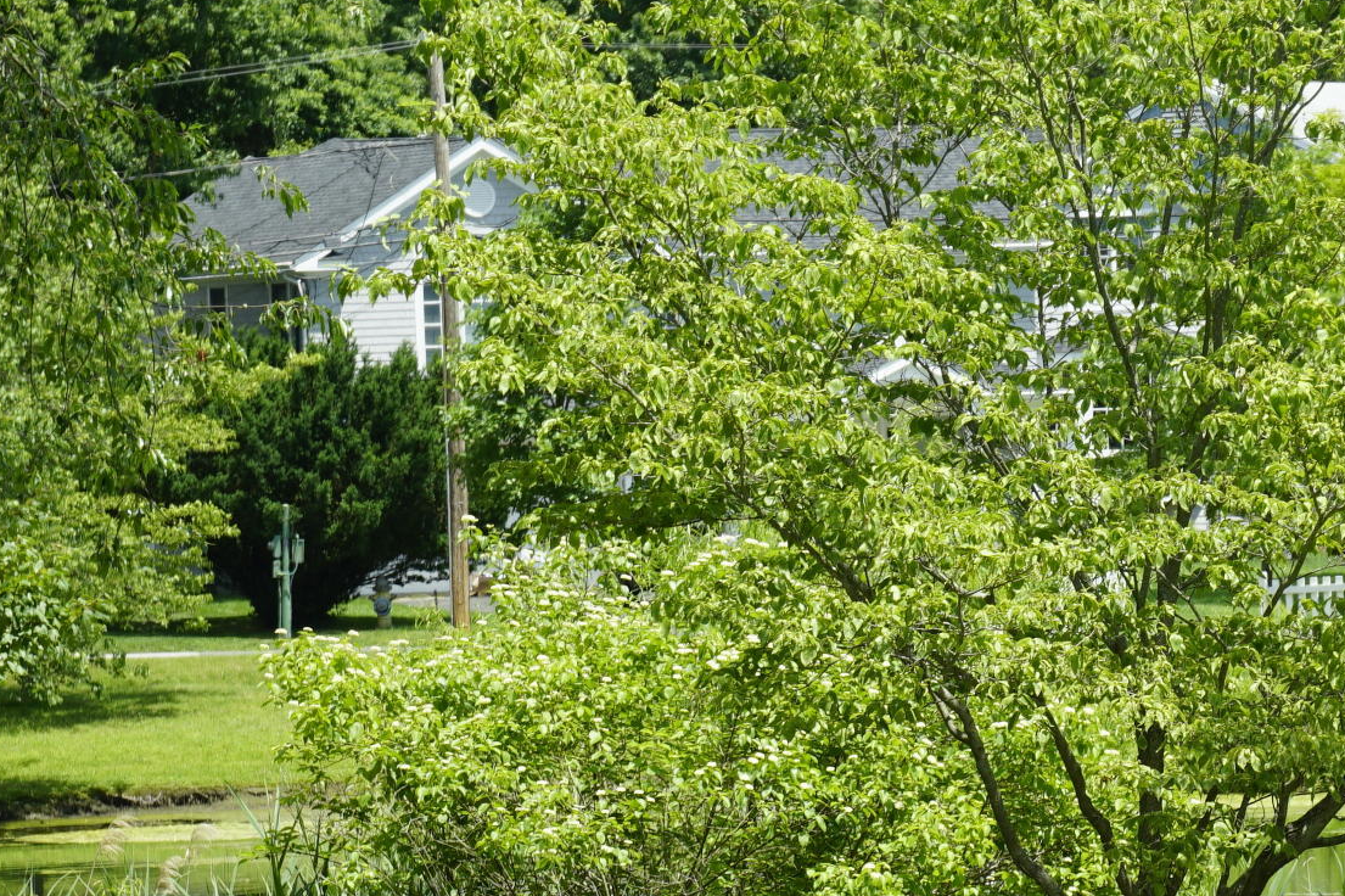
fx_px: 10345
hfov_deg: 7.4
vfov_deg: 4.9
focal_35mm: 277
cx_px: 879
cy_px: 1014
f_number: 7.1
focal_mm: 68
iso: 100
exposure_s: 1/160
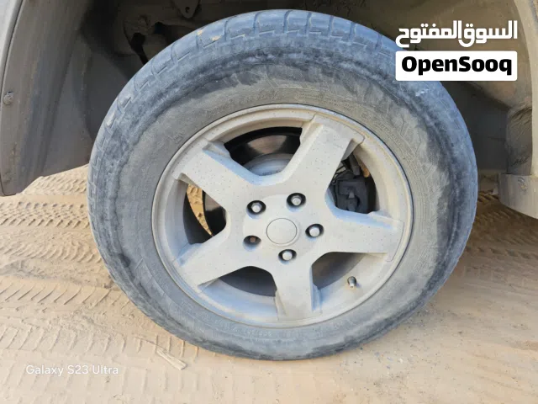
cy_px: 202
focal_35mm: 23
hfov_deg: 73.9
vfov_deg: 58.9
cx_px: 269
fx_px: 357
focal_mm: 6.3
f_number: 1.7
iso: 40
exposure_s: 1/180
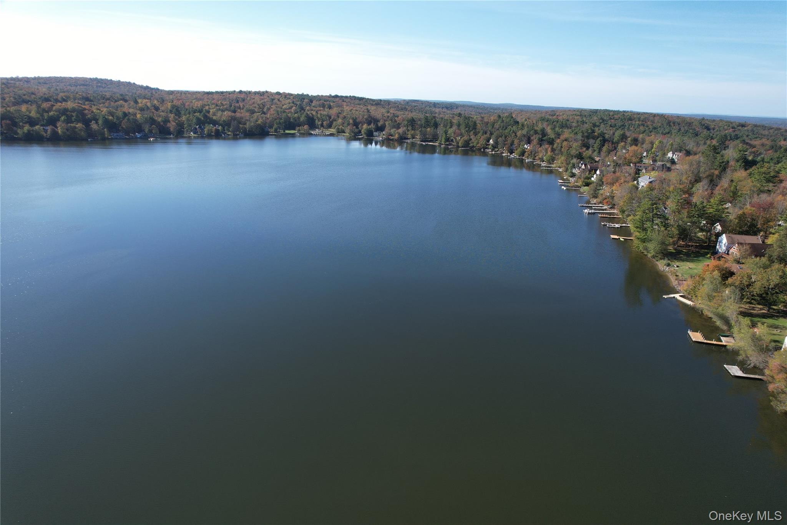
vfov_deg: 57.2
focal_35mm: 22
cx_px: 394
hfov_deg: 78.6
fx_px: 481
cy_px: 262
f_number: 2.8
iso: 100
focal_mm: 8.38
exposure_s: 1/1250
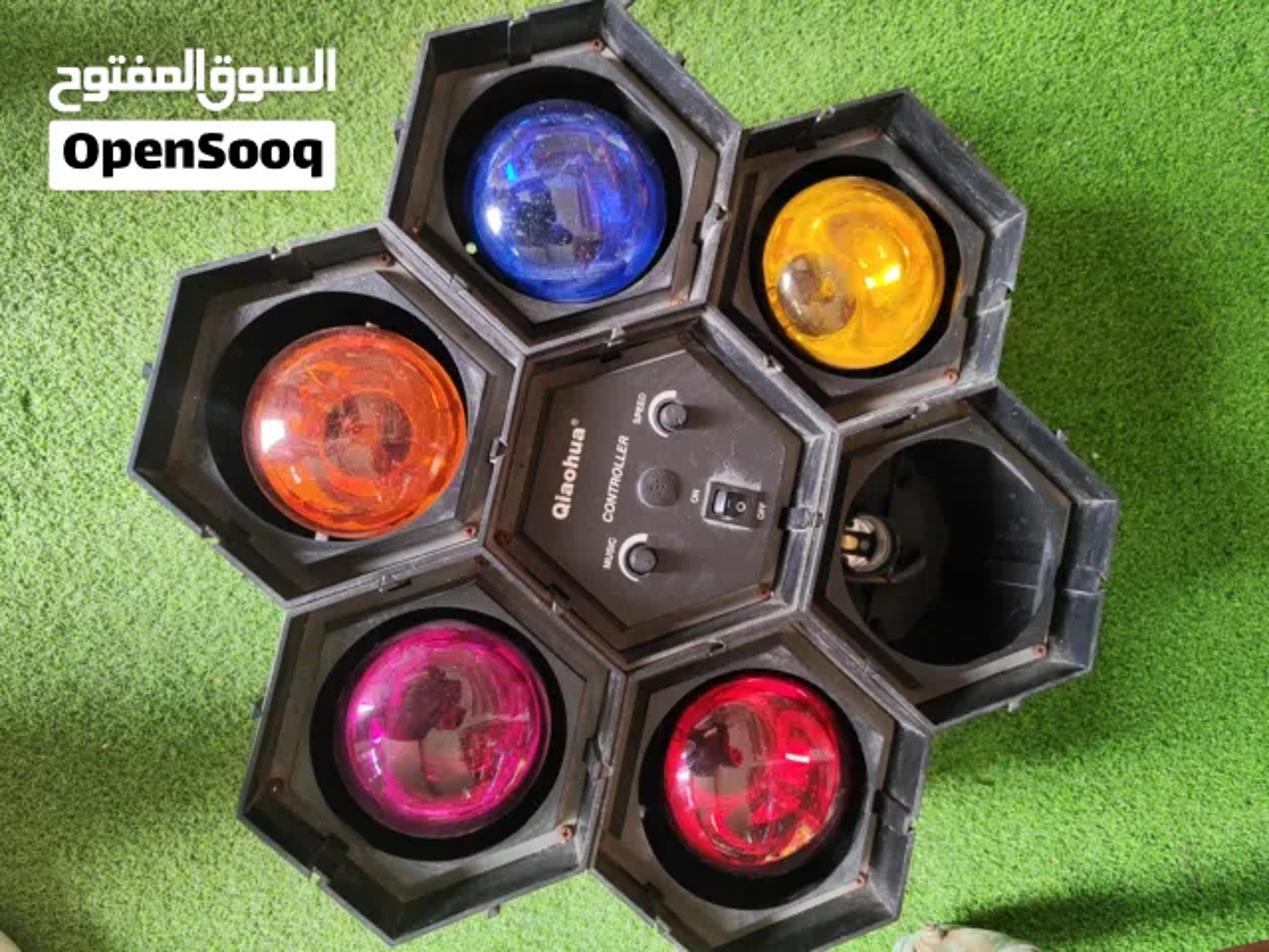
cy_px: 476
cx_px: 634
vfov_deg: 58.9
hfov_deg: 73.9
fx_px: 843
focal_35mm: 23
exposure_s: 1/50
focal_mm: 5.4
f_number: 1.8
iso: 124
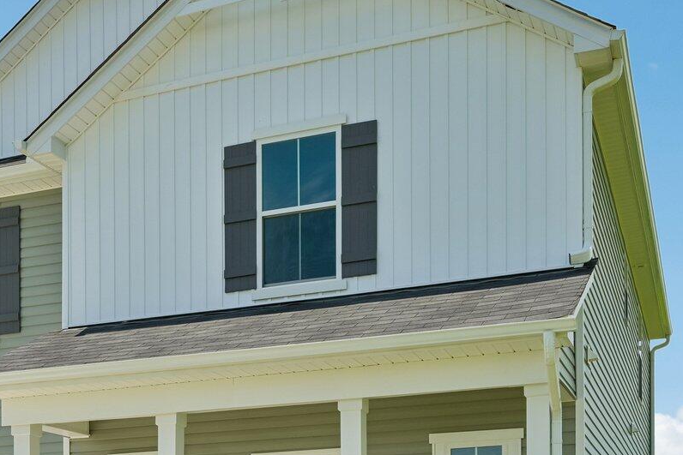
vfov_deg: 24.4
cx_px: 273
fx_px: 1025
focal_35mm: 54
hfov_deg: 36.7
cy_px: 406
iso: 100
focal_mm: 21
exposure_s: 1/800
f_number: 8
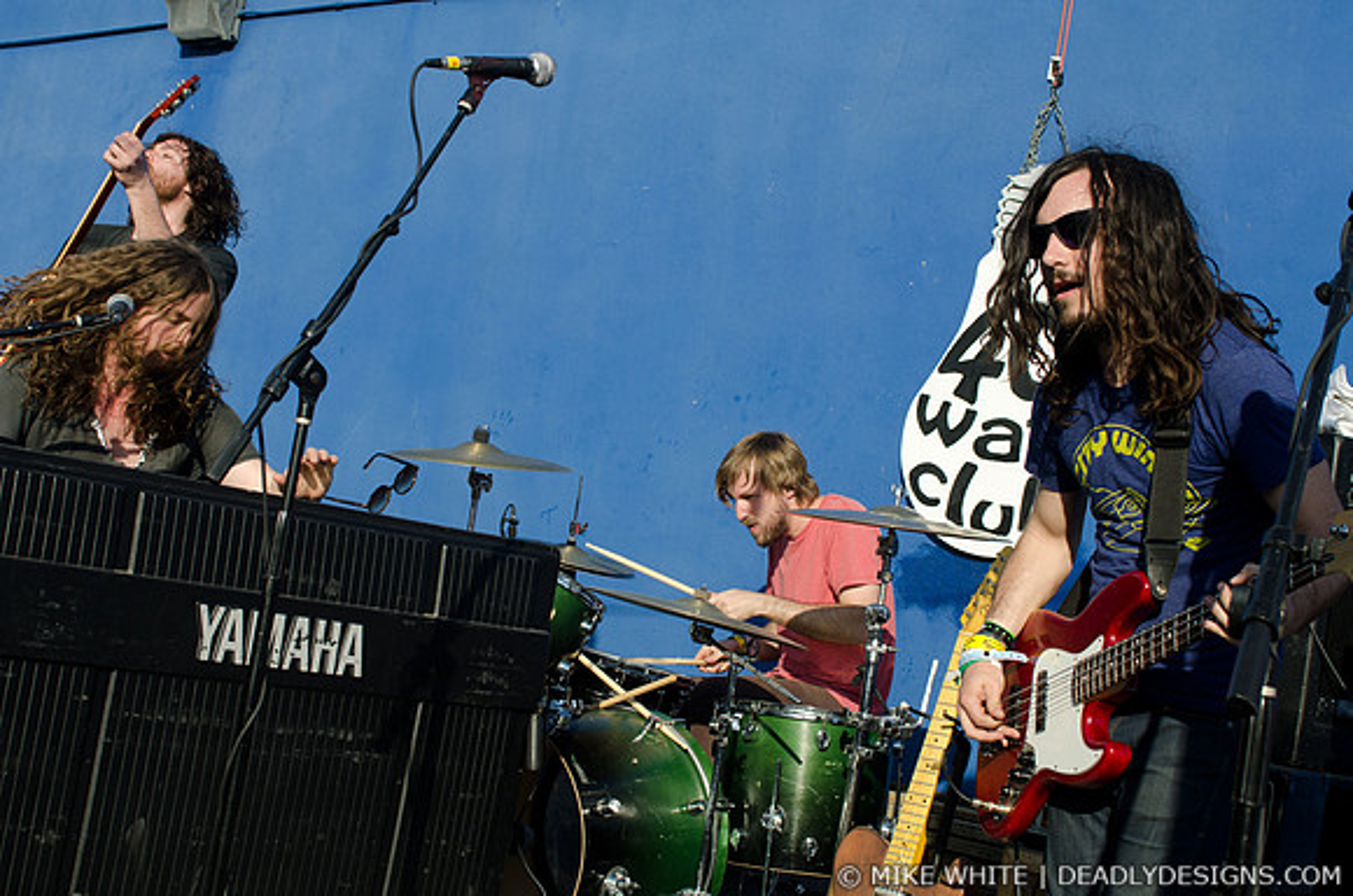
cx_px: 676
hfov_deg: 37.9
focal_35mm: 52
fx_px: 1969
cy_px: 448
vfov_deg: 25.6
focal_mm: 35
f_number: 7.1
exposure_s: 1/320
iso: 100
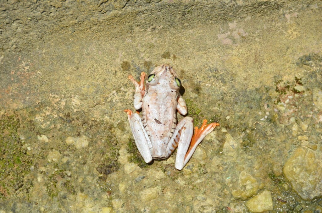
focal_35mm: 300
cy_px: 106
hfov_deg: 6.9
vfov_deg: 4.6
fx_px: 2677
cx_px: 161
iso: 400
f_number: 7.1
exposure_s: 1/2000
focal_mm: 200
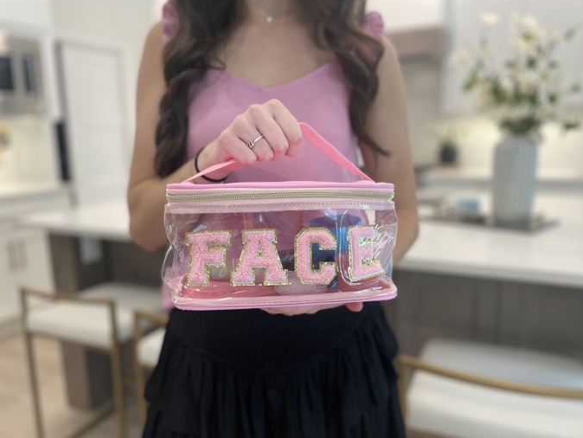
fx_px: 455
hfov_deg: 65.3
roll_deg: +1.1
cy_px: 222
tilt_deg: -11.1
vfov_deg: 51.4
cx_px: 302
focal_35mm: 27
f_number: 1.6
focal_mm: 4.2
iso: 80
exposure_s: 1/60
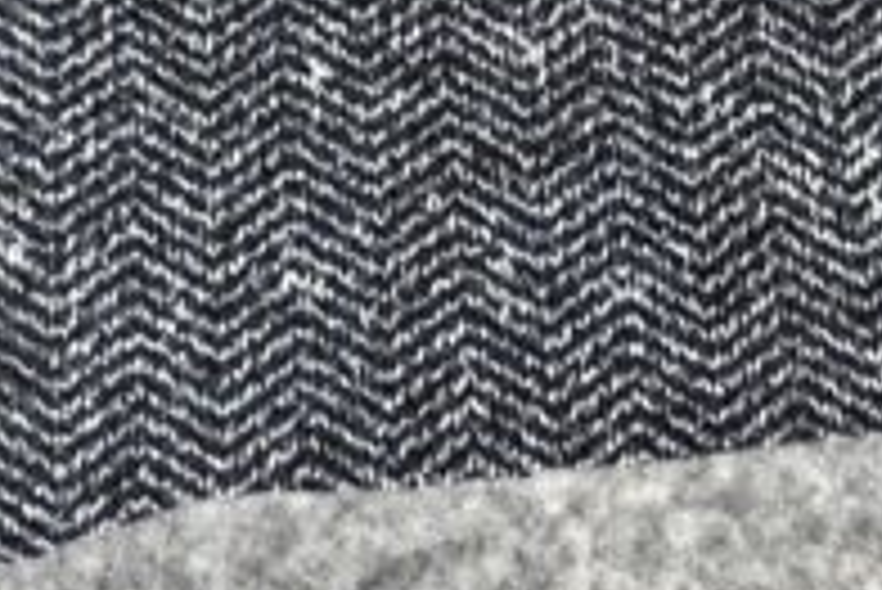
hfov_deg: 23.0
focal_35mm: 86
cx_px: 814
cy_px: 225
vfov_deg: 15.9
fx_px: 2108
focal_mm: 6.98
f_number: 2
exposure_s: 1/40
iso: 640
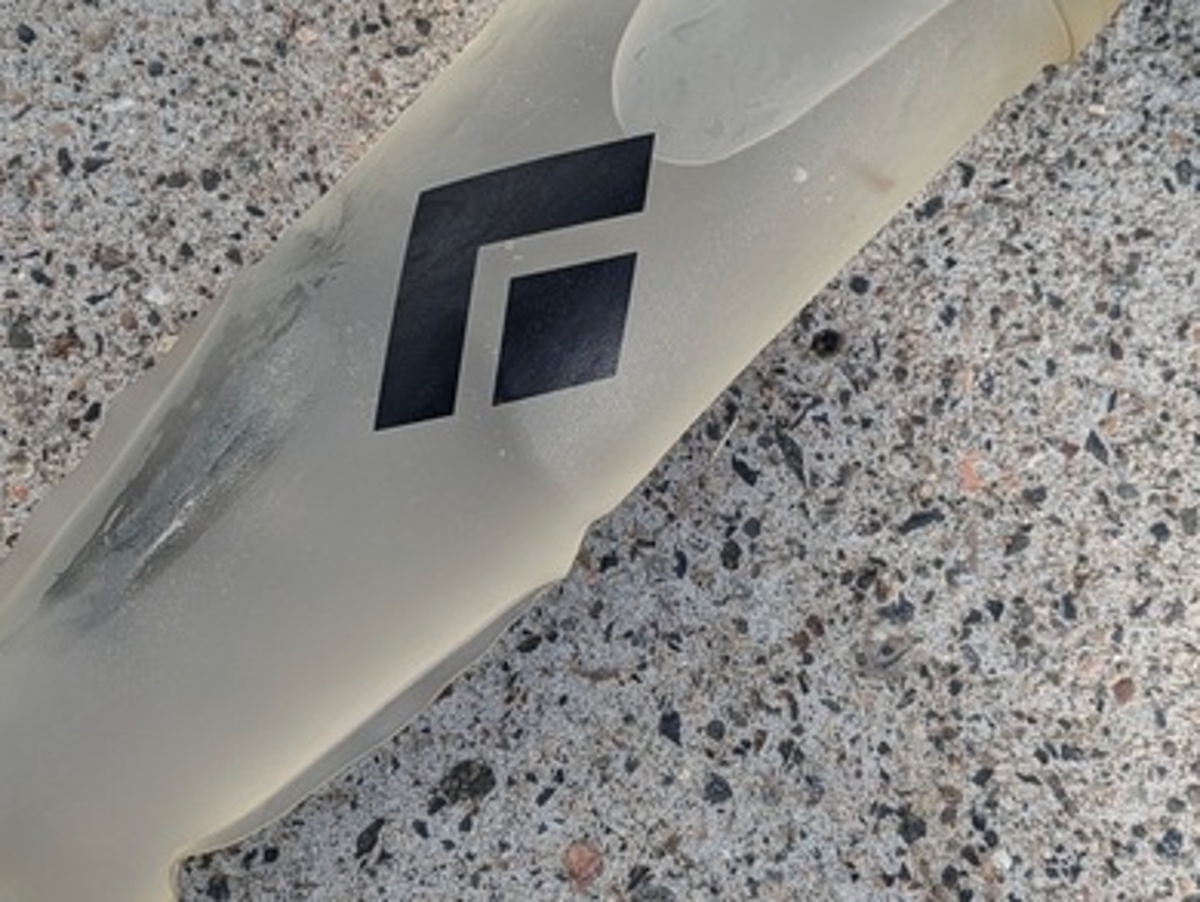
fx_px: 1422
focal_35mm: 41
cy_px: 289
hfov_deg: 45.7
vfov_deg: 34.8
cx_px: 578
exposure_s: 1/338
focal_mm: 5.43
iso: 51
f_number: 1.89
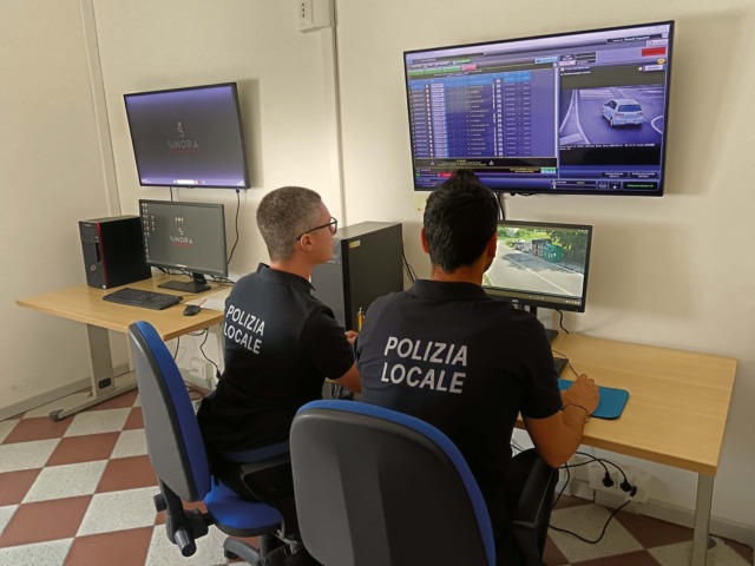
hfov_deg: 65.3
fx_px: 589
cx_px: 378
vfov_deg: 51.4
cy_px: 283
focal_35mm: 27
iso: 711
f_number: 1.9
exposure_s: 1/30
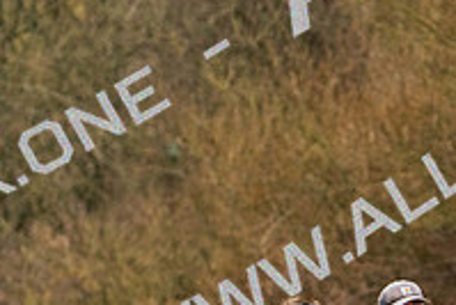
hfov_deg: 2.5
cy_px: 373
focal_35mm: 828
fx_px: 10495
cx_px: 410
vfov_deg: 1.7
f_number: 6.3
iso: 2000
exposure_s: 1/2000
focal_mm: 284
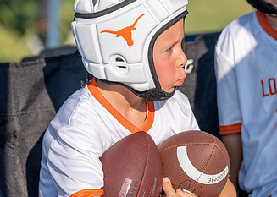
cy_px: 82
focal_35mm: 272
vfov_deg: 5.3
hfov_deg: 7.4
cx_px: 148
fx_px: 2138
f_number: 2.8
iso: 200
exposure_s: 1/5000
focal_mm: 131
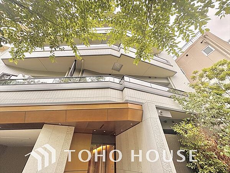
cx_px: 115
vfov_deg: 85.7
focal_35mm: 14
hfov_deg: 102.1
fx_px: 93
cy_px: 86
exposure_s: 1/99
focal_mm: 2.22
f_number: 2.2
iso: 50
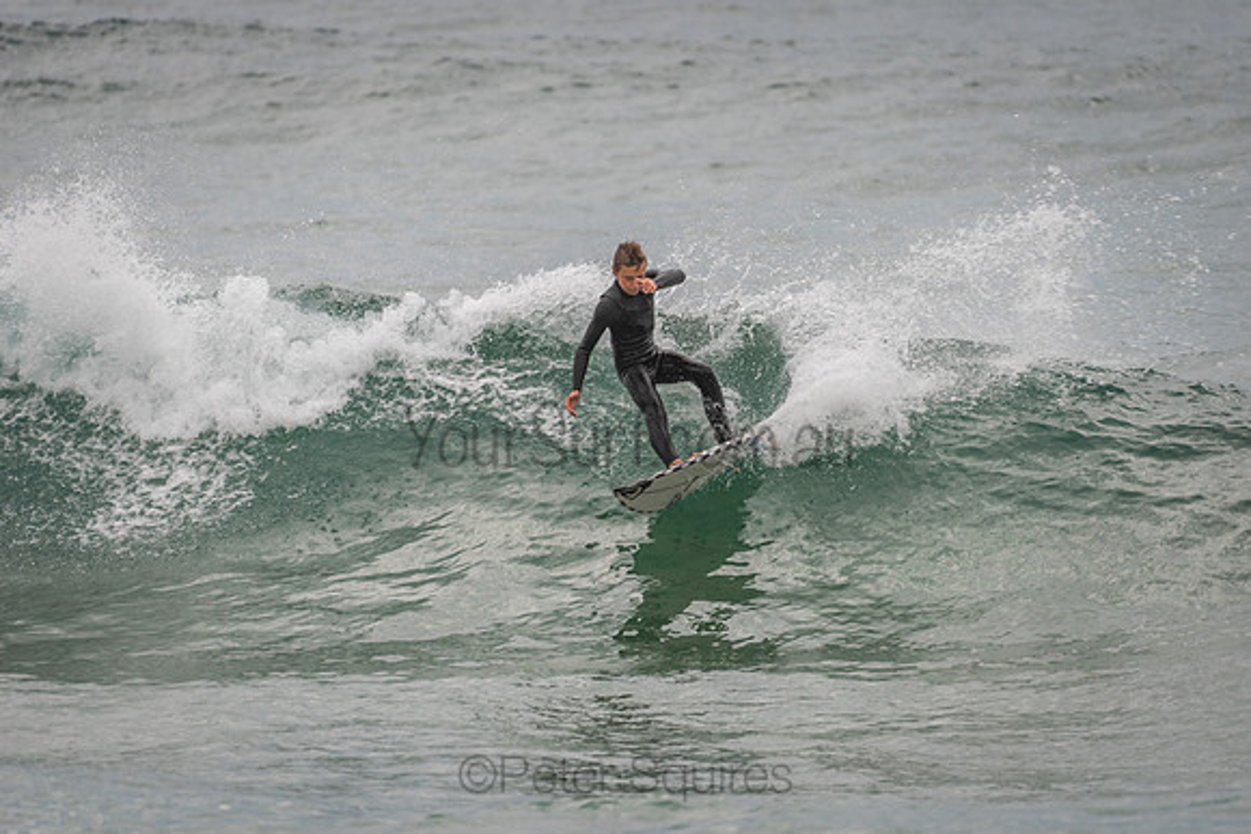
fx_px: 17378
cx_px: 626
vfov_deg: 2.8
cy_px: 417
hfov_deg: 4.1
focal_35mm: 500
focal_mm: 500
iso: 280
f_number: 5.6
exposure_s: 1/320
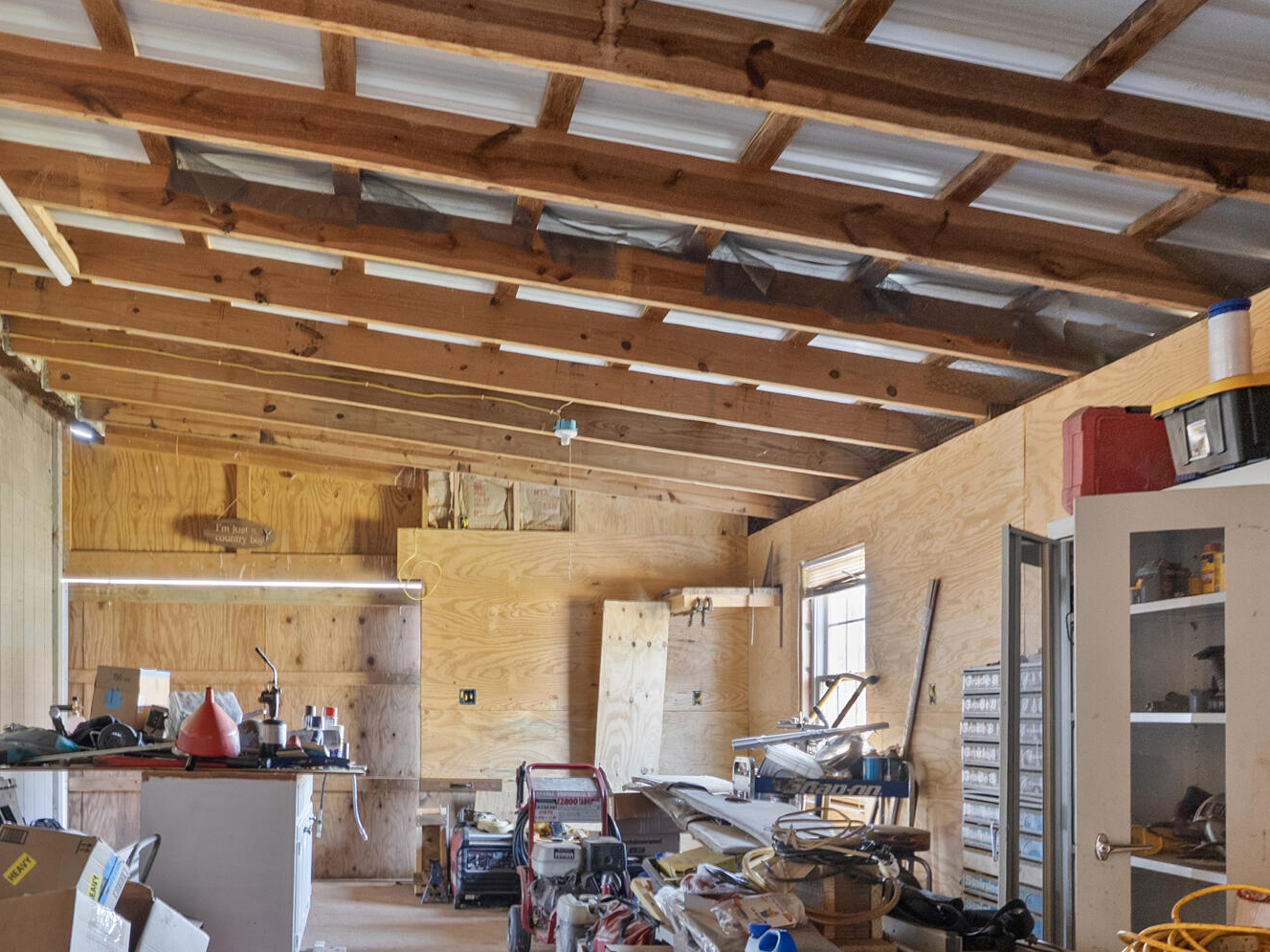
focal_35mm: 29
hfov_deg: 60.9
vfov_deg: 46.2
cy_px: 731
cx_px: 479
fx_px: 1064
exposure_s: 4
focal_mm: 16
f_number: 8
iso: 1250
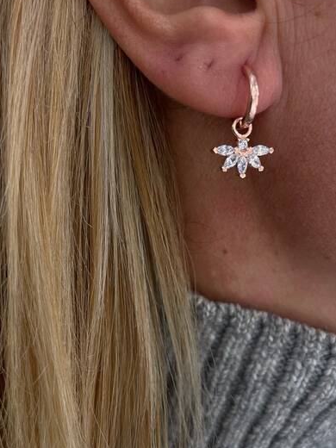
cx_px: 149
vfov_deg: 56.8
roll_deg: +0.2
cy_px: 208
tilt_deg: +0.9
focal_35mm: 32
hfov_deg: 44.1
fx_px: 414
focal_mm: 4.2
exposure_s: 1/50
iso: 80
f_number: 1.6
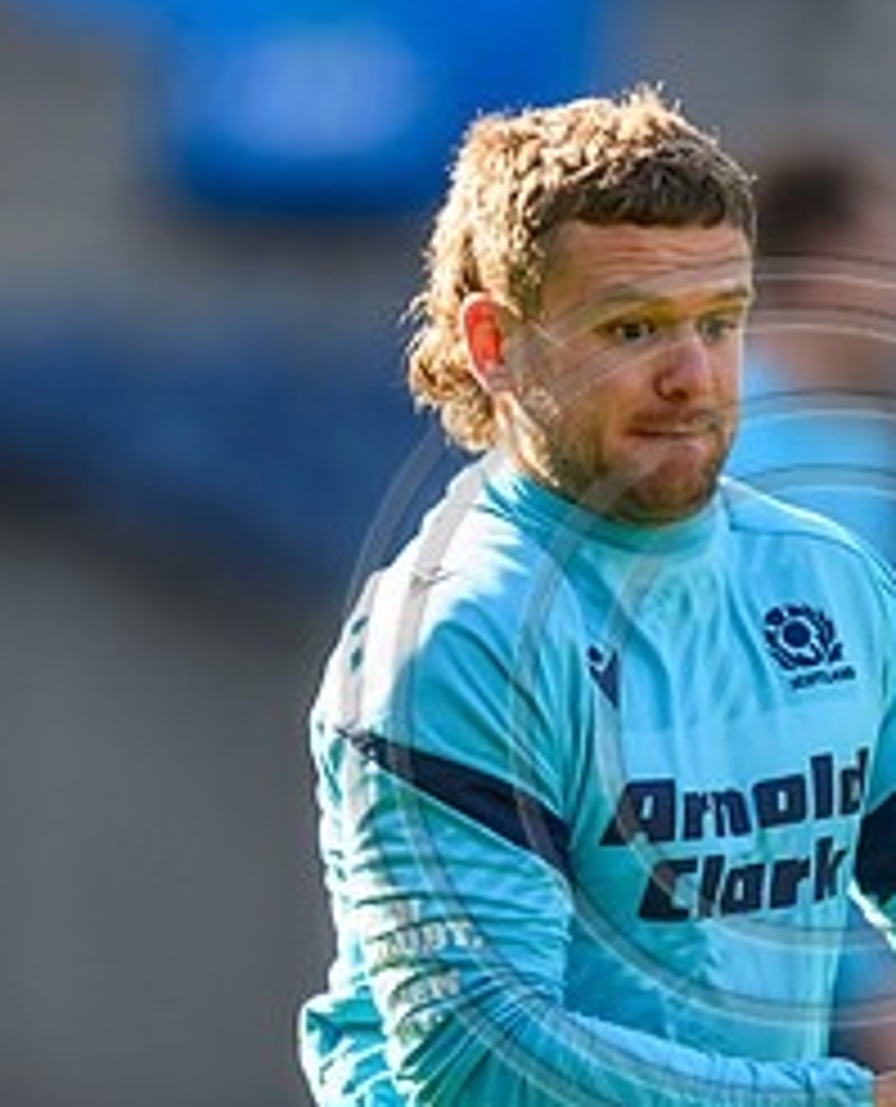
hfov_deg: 1.1
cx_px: 740
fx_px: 48696
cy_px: 676
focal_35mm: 1479
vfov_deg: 1.3
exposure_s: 1/800
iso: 500
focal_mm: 560
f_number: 4
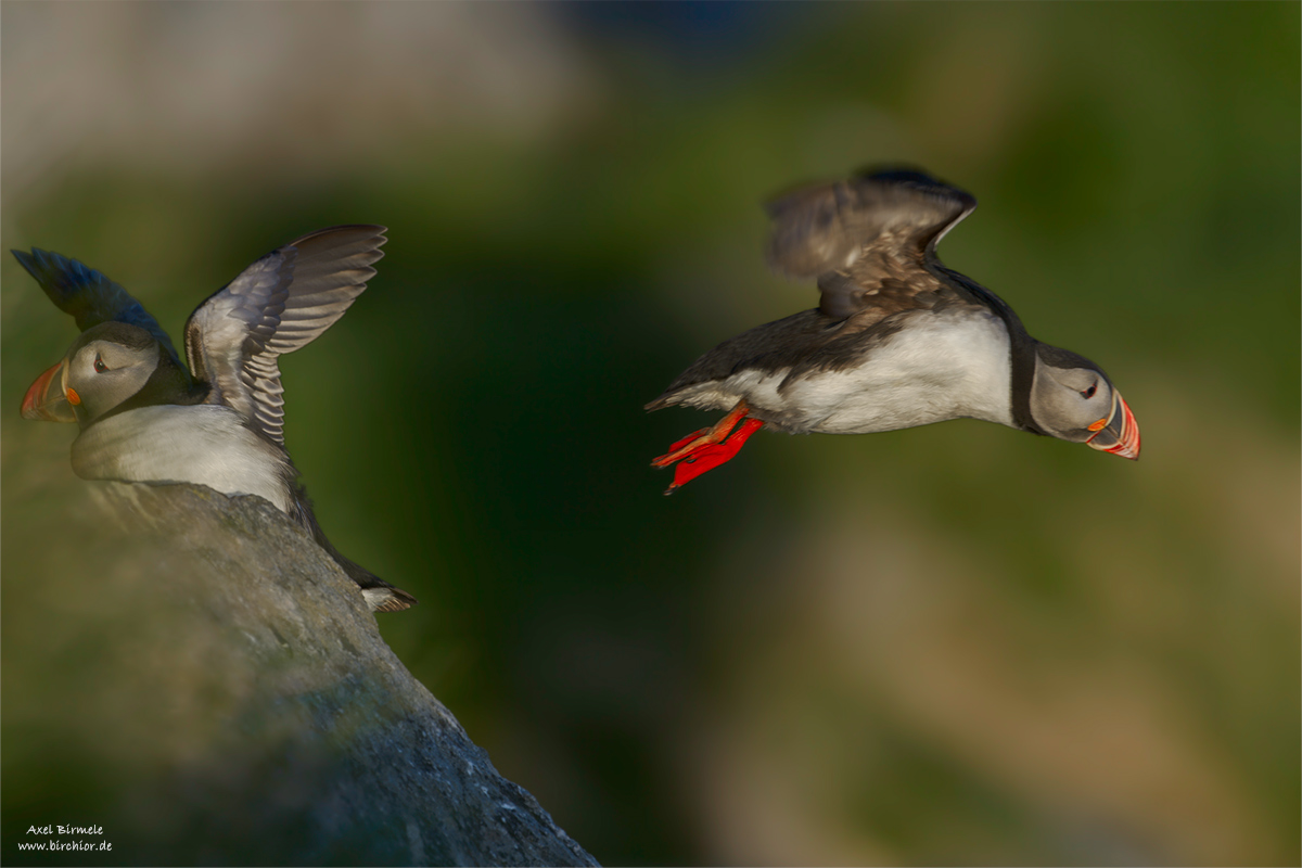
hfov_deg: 4.1
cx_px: 651
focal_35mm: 500
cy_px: 434
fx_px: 18082
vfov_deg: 2.7
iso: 280
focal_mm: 500
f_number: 5.6
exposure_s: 1/1000
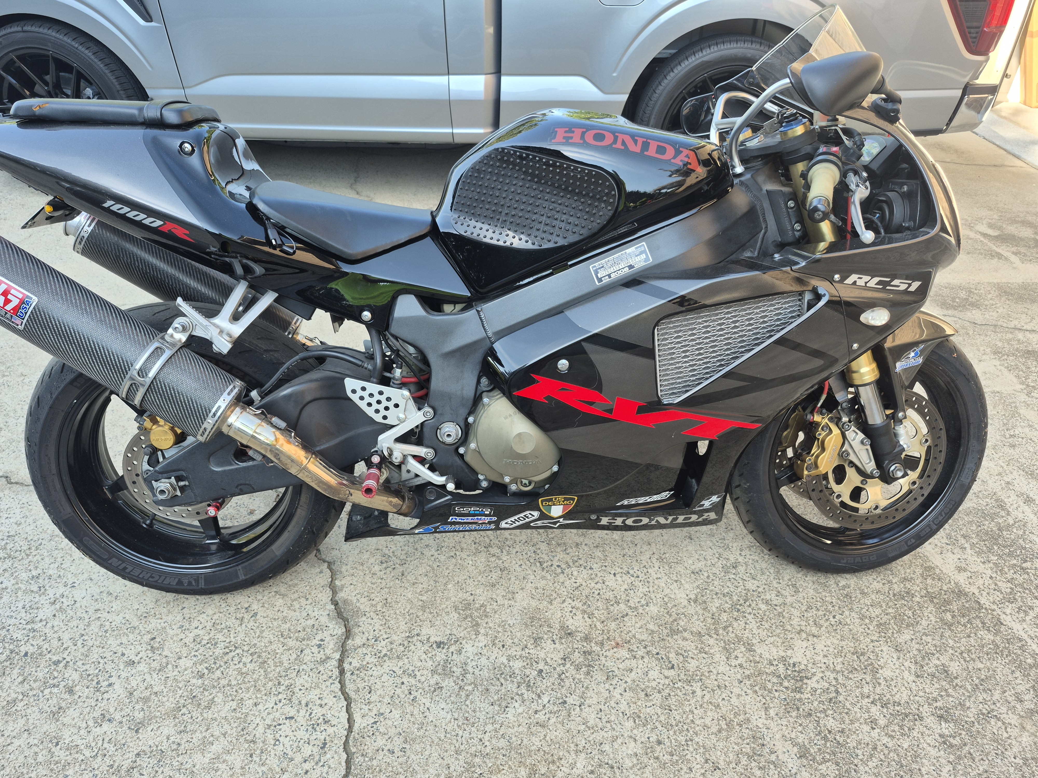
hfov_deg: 73.9
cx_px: 519
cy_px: 389
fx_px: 690
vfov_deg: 58.9
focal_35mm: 23
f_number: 1.8
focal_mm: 5.4
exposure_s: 1/180
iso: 32
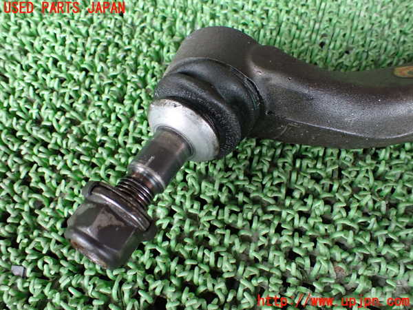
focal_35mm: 30
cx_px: 206
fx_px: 358
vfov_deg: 46.8
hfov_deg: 60.0
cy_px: 155
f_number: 2.3
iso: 800
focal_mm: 5.4
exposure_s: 1/50
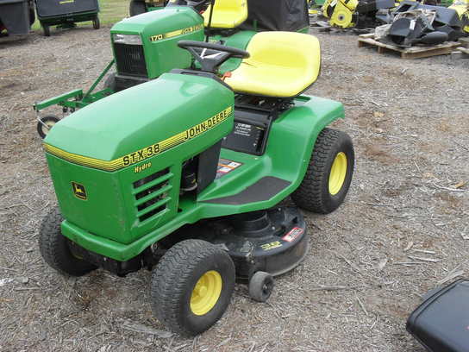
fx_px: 474
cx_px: 234
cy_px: 176
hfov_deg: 52.6
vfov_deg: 40.7
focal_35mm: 35
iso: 100
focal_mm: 6.3
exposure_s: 1/180
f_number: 3.2
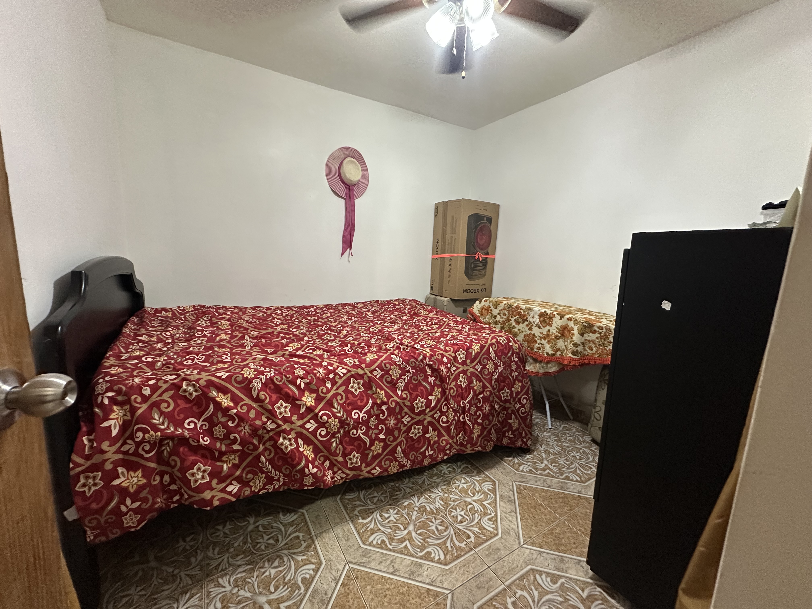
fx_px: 328
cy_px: 304
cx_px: 406
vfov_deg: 85.7
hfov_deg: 102.1
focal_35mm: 14
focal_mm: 2.22
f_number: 2.2
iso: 500
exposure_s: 1/60
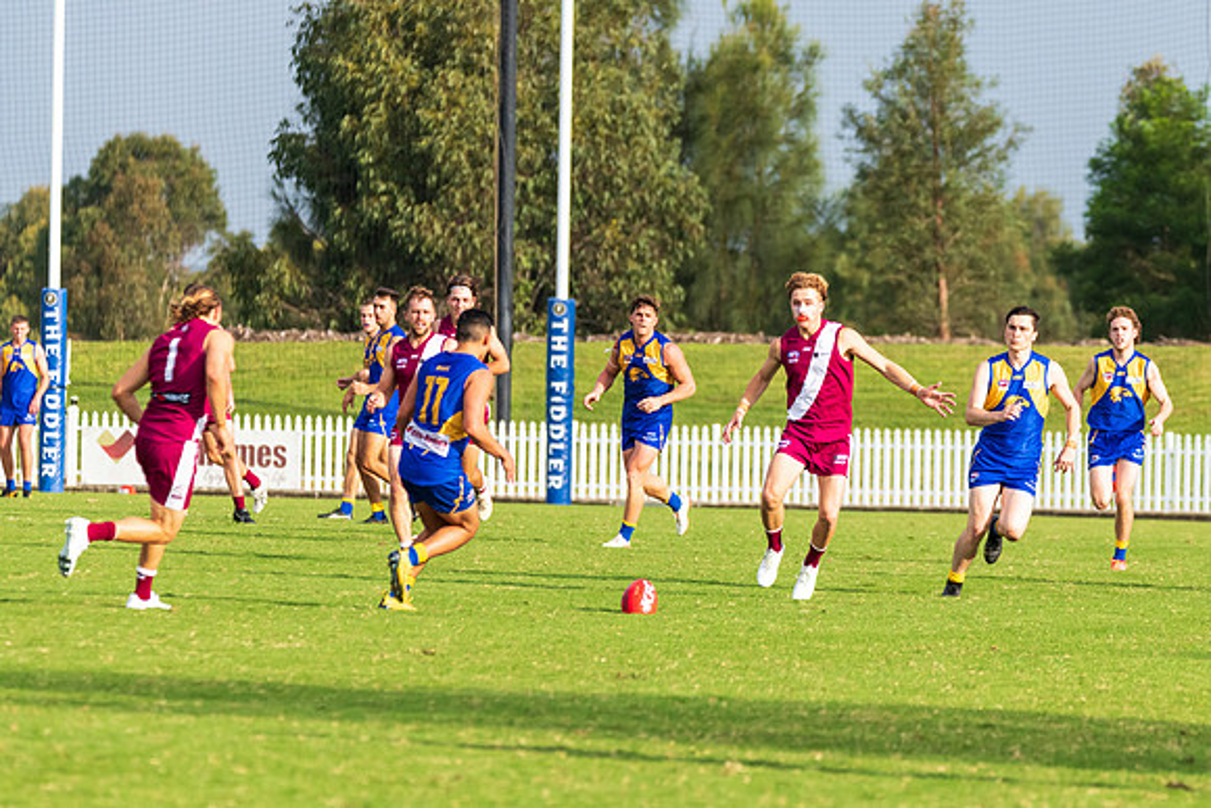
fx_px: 11278
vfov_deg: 4.1
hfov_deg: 6.1
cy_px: 350
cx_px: 725
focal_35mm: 335
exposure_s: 1/2500
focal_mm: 280
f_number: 5.6
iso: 800
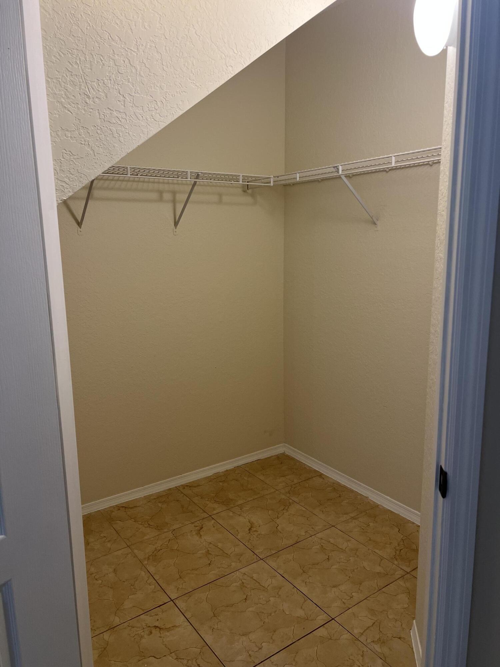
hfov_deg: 53.1
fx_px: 501
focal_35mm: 26
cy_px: 334
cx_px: 250
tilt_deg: -10.6
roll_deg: +0.8
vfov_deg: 67.3
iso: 64
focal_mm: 5.7
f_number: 1.5
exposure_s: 1/60
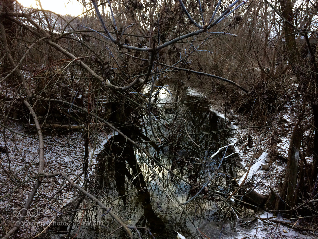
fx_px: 266
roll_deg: -2.0
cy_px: 120
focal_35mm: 29
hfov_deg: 61.7
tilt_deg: -17.1
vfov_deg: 48.2
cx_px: 159
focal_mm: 4.15
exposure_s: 1/500
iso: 200
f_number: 2.2
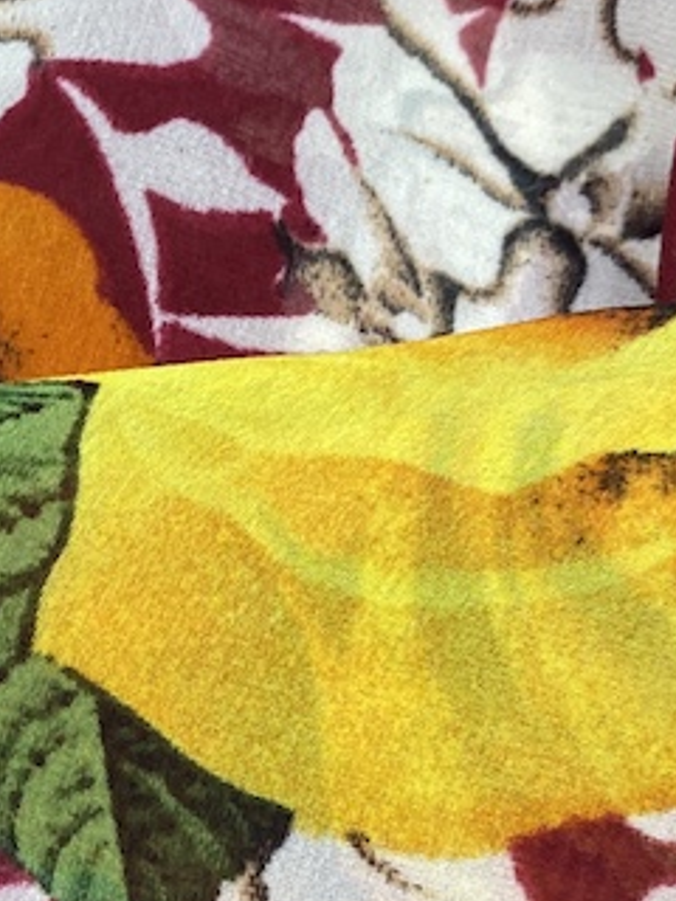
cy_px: 577
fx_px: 2708
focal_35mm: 104
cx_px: -341
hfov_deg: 13.4
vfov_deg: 18.9
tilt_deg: -49.8
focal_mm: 4.25
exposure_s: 1/100
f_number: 1.8
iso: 100
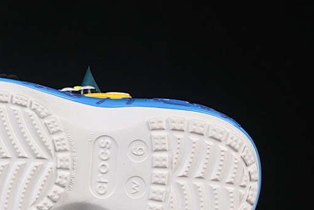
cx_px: 55
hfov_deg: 12.8
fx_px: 1396
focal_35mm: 160
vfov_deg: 8.6
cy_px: 111
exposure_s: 1/80
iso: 160
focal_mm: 50
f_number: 8
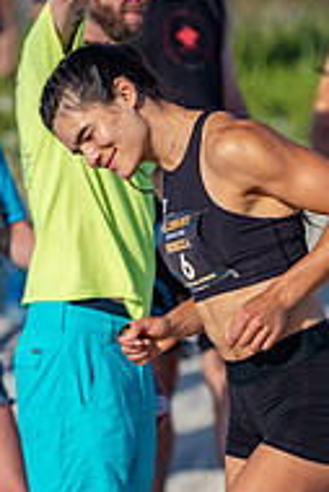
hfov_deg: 3.6
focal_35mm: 378
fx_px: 5172
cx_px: 137
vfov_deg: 5.4
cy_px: 337
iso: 400
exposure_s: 1/4000
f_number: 2.8
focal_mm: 160
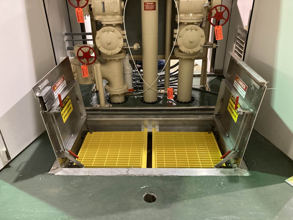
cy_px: 110
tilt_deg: -28.2
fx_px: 237
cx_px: 146
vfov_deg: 49.7
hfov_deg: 63.4
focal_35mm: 28
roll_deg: +1.0
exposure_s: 1/30
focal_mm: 3.99
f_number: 1.8
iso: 320
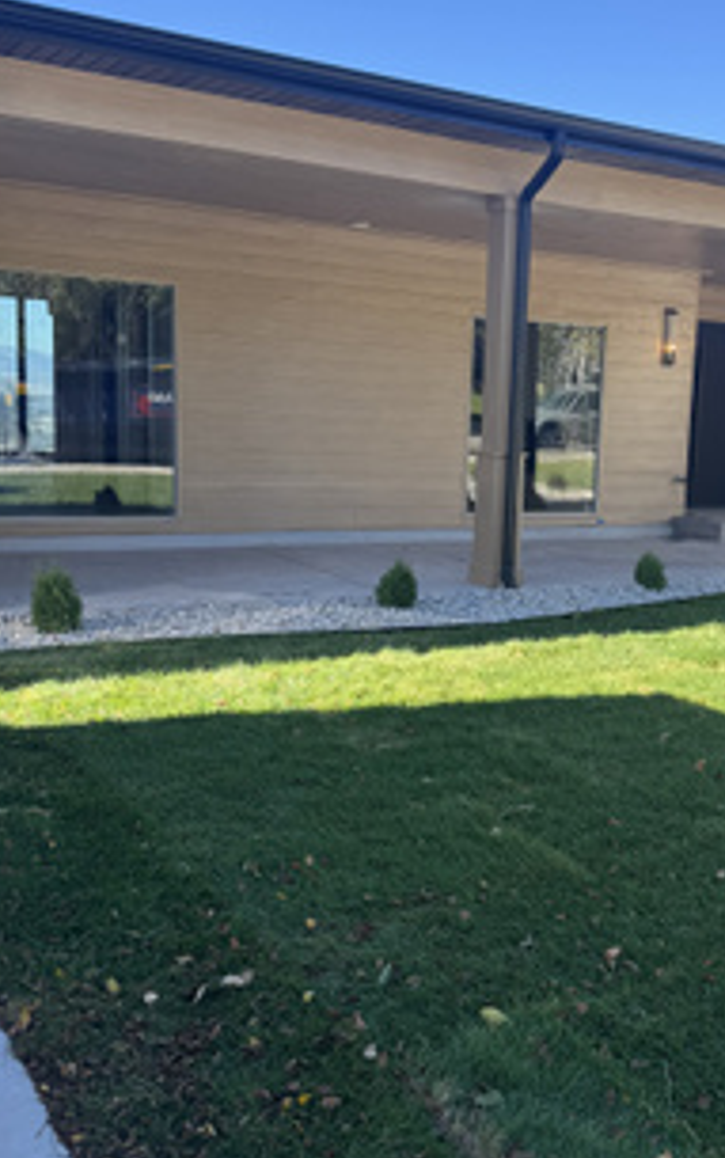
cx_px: 531
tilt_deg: -10.6
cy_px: 596
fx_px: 1263
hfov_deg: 31.5
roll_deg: -2.9
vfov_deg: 49.2
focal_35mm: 40
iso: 80
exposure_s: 1/1094
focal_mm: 6.76
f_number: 1.78
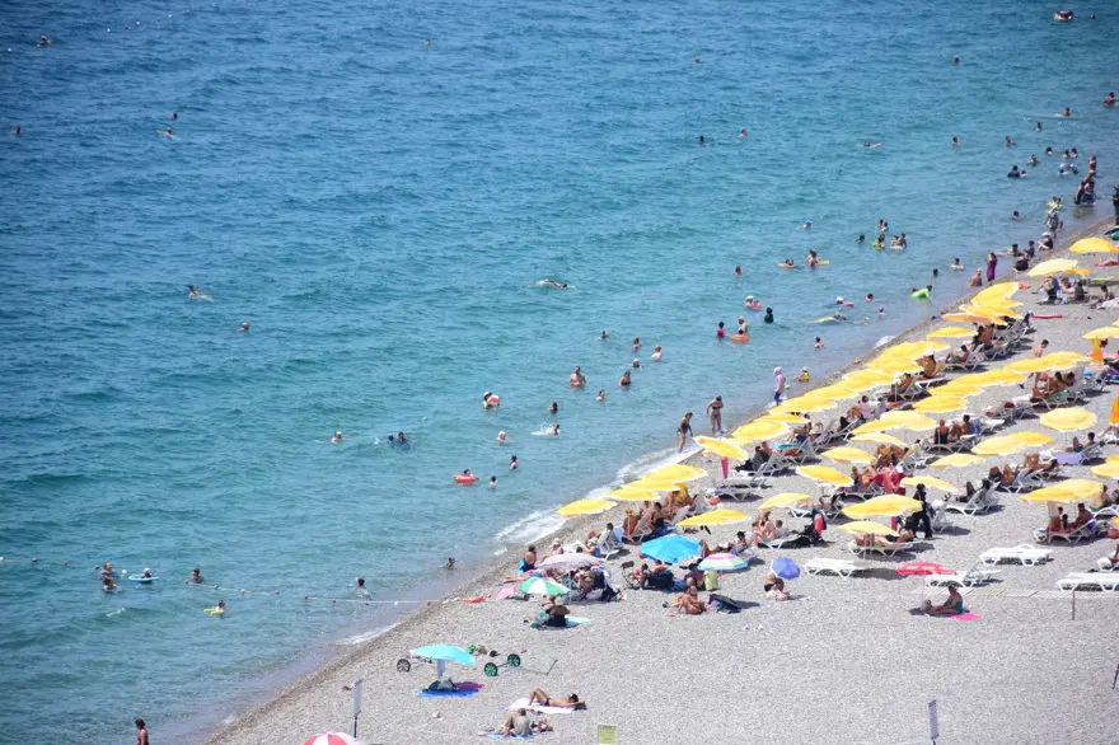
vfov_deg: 6.5
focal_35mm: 210
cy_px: 372
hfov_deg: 9.8
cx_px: 560
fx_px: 6525
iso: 250
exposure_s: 1/1000
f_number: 5.6
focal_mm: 140
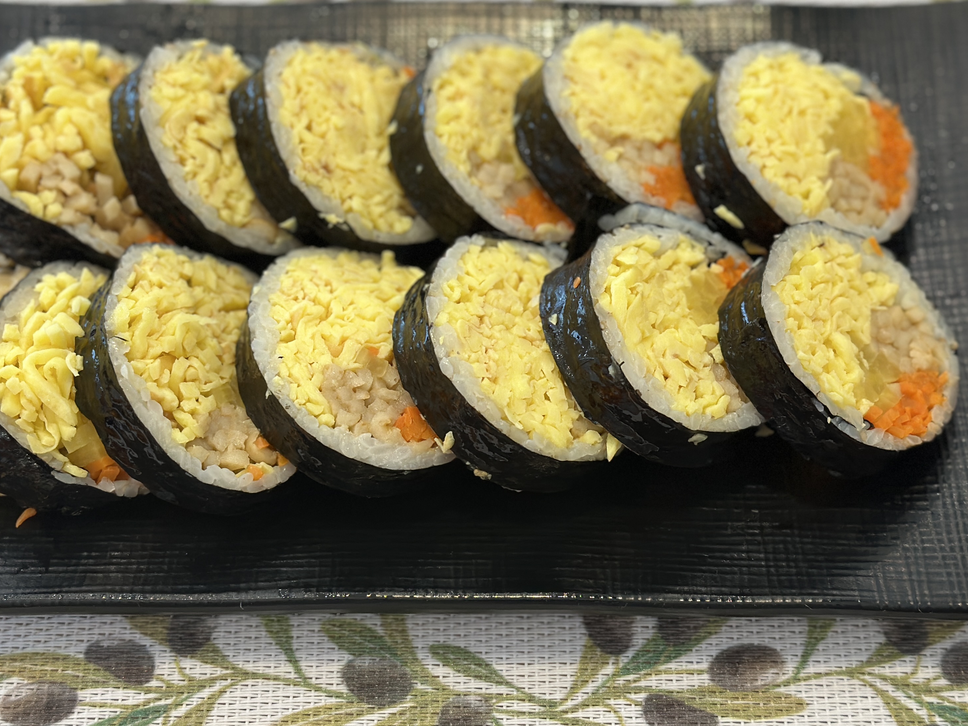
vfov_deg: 22.2
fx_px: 1846
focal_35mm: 66
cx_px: 462
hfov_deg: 29.4
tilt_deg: -56.8
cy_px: 319
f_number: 1.78
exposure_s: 1/120
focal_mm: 6.86
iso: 125
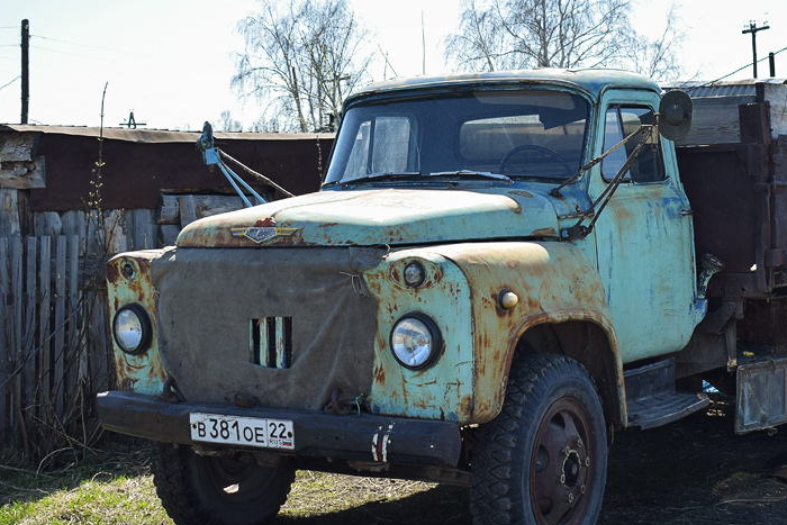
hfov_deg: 27.9
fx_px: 1574
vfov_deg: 18.9
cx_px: 521
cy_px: 216
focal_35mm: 72
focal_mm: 28
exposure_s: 1/400
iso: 100
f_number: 5
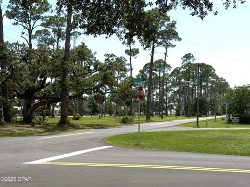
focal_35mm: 48
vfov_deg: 30.2
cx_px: 125
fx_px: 346
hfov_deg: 39.7
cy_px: 94
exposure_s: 1/11364
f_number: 1.78
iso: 64
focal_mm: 6.76
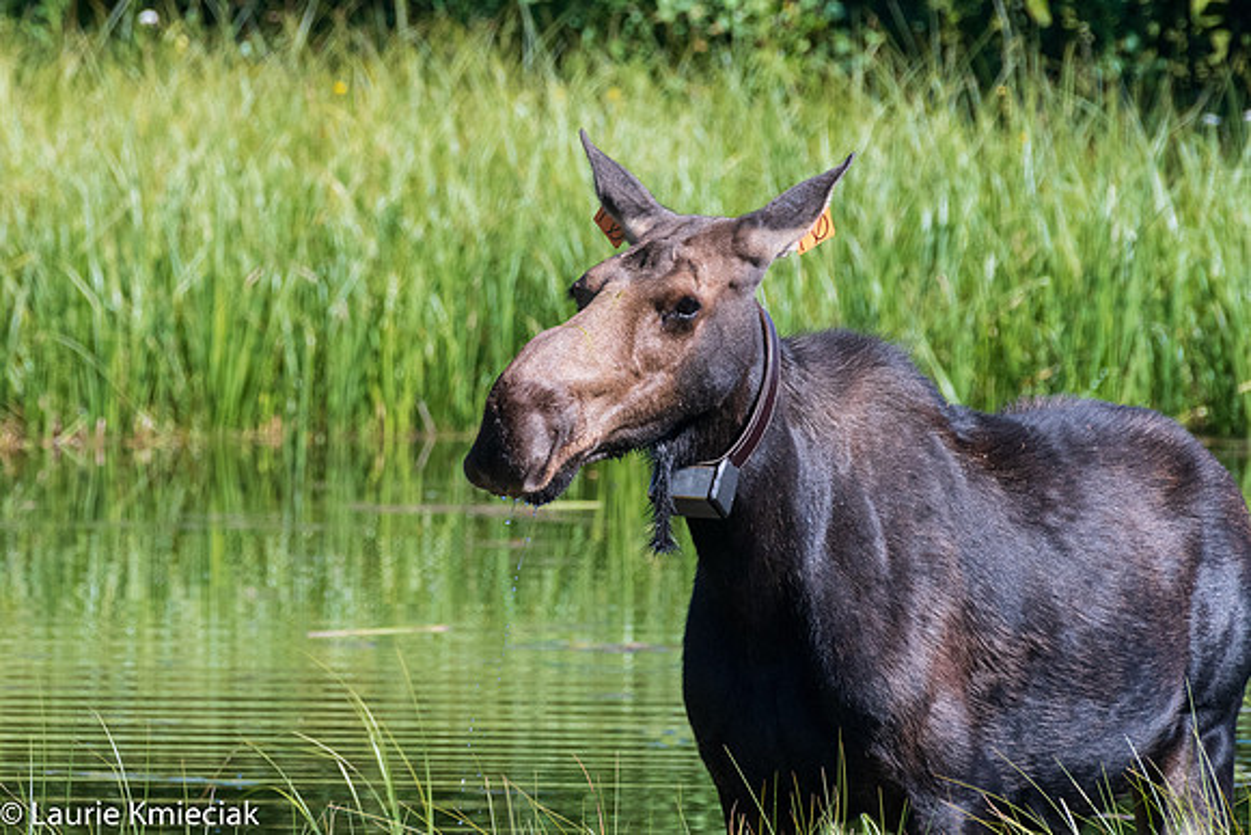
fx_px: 35864
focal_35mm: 1032
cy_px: 323
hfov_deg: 2.0
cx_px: 404
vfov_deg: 1.3
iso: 1000
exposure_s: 1/800
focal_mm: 500
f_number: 10
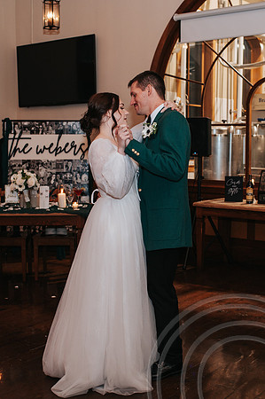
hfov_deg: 25.7
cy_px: 200
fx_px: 582
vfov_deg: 37.8
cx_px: 143
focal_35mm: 53
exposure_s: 1/200
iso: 800
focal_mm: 35
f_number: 3.2
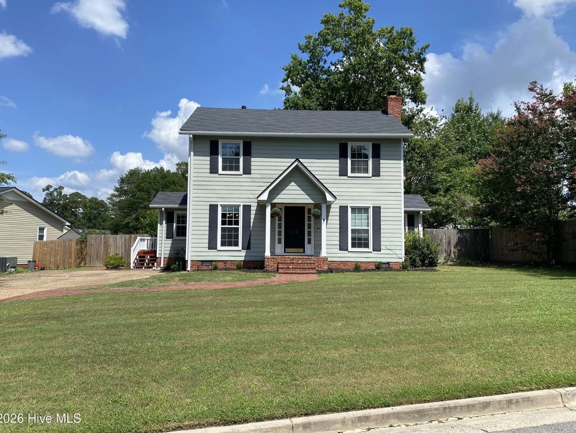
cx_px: 284
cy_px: 214
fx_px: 449
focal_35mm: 27
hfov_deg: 65.3
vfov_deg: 51.4
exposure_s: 1/3300
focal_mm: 4.25
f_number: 1.8
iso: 32
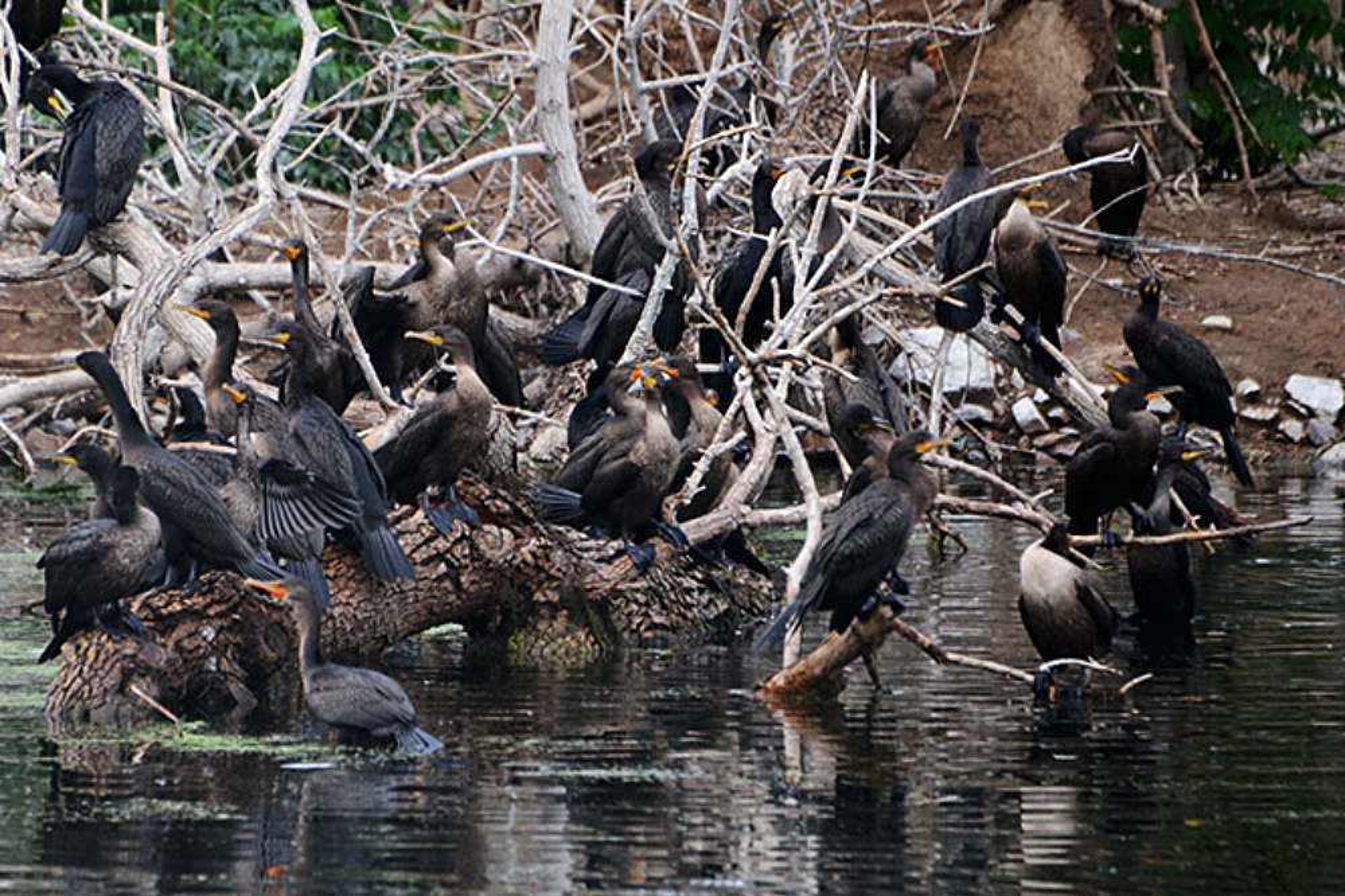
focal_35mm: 300
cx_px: 672
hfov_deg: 6.9
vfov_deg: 4.6
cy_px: 448
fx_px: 11204
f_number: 5.6
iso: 400
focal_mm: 300
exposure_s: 1/250
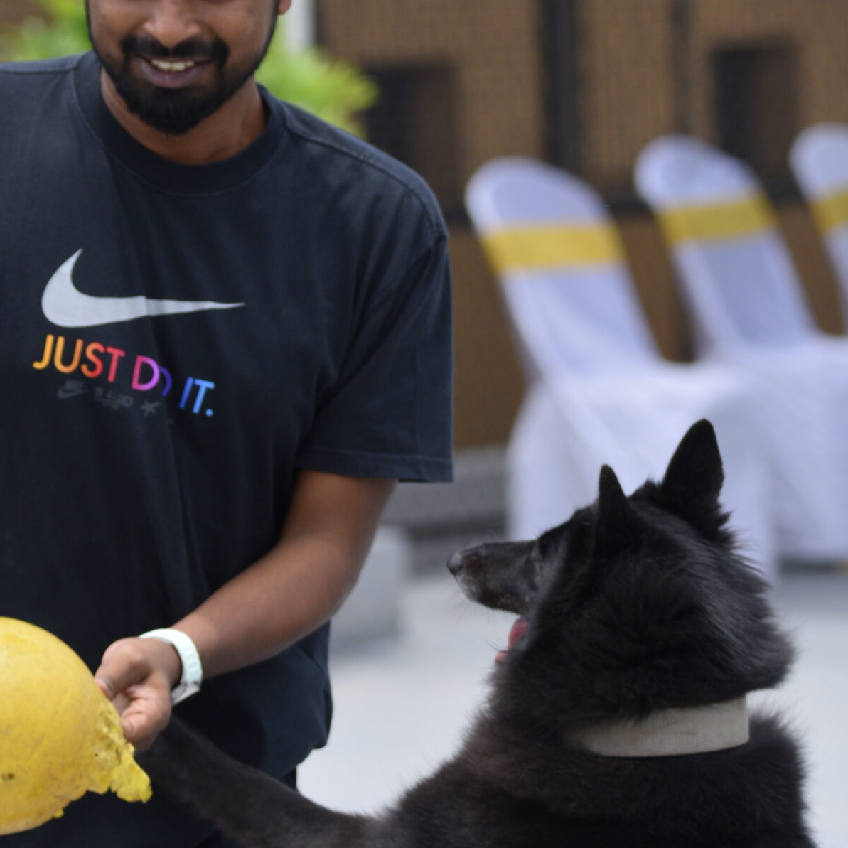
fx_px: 11749
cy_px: 487
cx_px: 548
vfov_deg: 4.1
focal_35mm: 424
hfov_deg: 4.1
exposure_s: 1/800
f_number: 5
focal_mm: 155
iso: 200
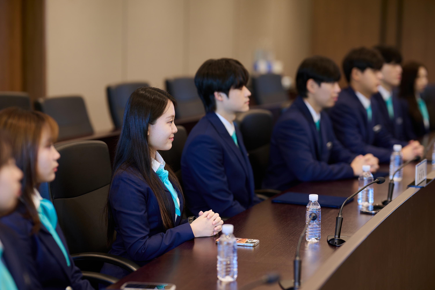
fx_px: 1027
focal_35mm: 85
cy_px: 145
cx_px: 218
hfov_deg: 23.9
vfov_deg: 16.1
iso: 200
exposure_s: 1/125
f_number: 1.8
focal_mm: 85
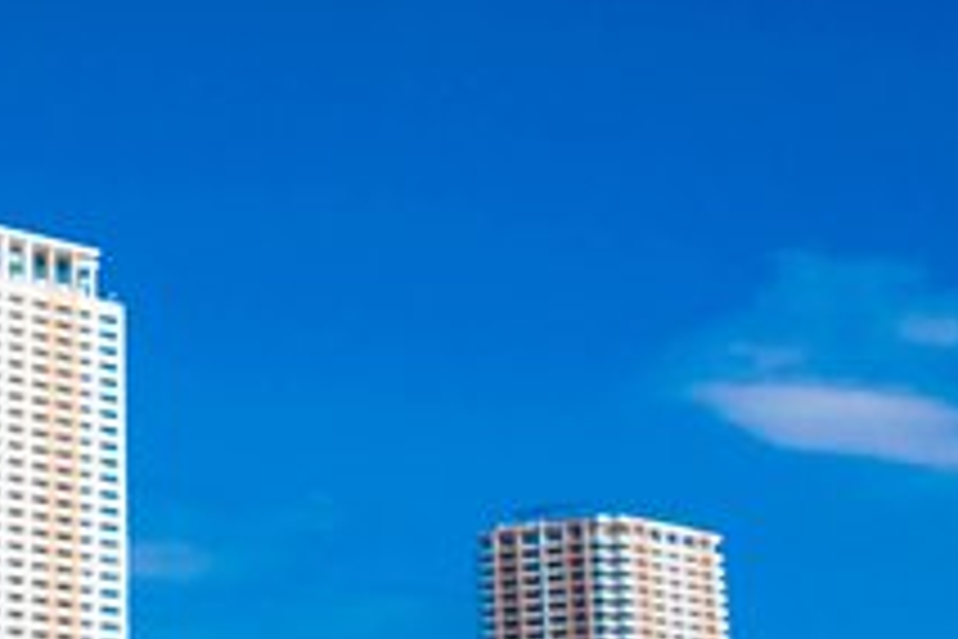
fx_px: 3358
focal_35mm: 126
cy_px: -29
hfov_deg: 15.9
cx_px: -27
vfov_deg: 10.8
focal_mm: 35
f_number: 5.6
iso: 100
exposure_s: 1/400
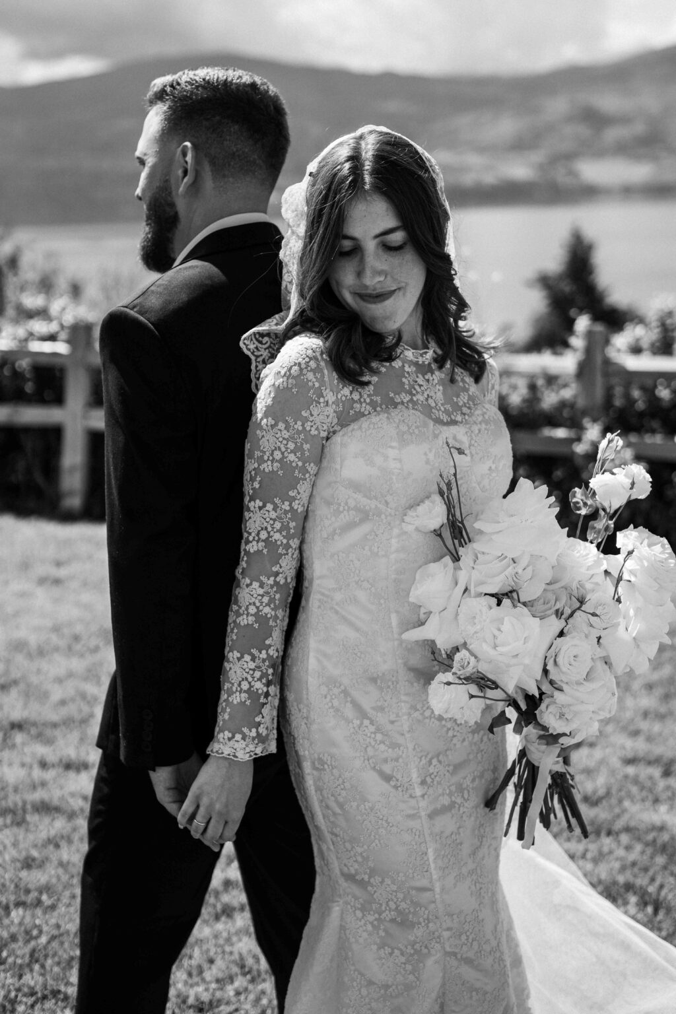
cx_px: 338
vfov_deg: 39.6
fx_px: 1408
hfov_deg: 27.0
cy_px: 507
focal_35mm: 50
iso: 100
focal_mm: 50
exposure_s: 1/2500
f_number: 2.8
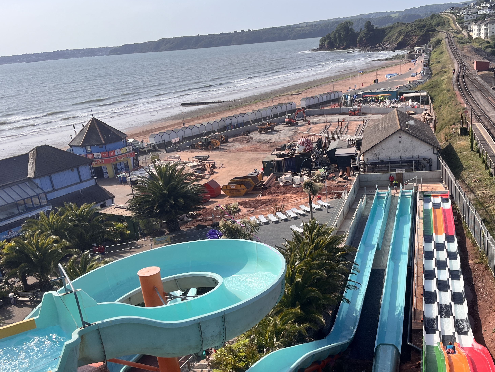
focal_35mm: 36
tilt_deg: -18.9
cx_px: 307
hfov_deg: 50.9
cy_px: 236
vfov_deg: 39.3
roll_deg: +4.5
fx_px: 515
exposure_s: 1/3413
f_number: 1.6
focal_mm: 5.1
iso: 50
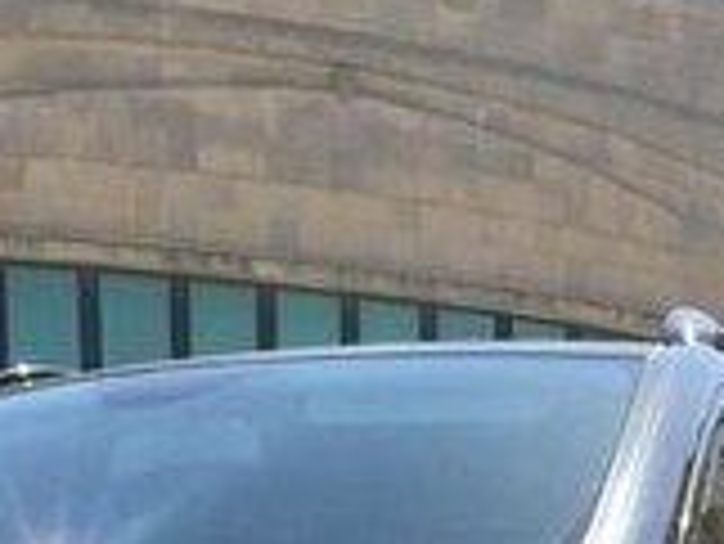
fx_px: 2491
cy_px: 1086
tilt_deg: -1.6
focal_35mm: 119
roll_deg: +1.1
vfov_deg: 11.3
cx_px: 441
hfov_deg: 16.5
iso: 32
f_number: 2.2
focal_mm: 4.15
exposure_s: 1/1582
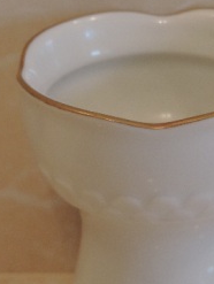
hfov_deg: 9.1
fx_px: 1340
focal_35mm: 163
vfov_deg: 12.1
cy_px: 176
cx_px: 162
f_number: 4.1
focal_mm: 16
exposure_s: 1/40
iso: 400
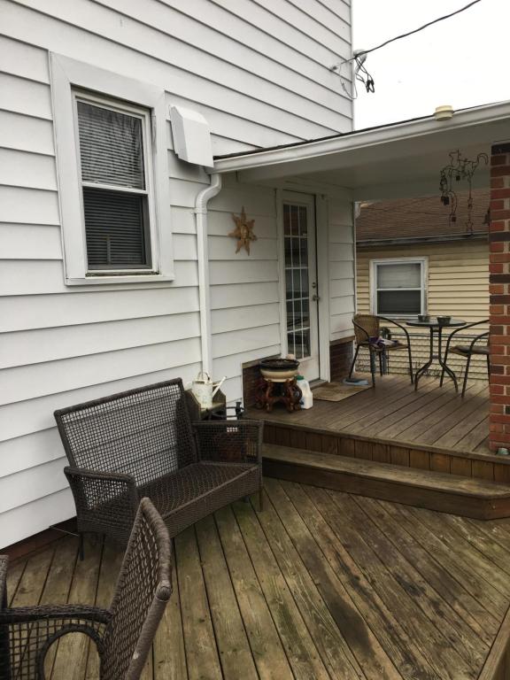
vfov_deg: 61.7
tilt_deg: -6.6
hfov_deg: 48.2
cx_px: 255
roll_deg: +2.2
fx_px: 570
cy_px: 340
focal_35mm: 29
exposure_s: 1/120
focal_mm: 4.15
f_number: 2.2
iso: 40
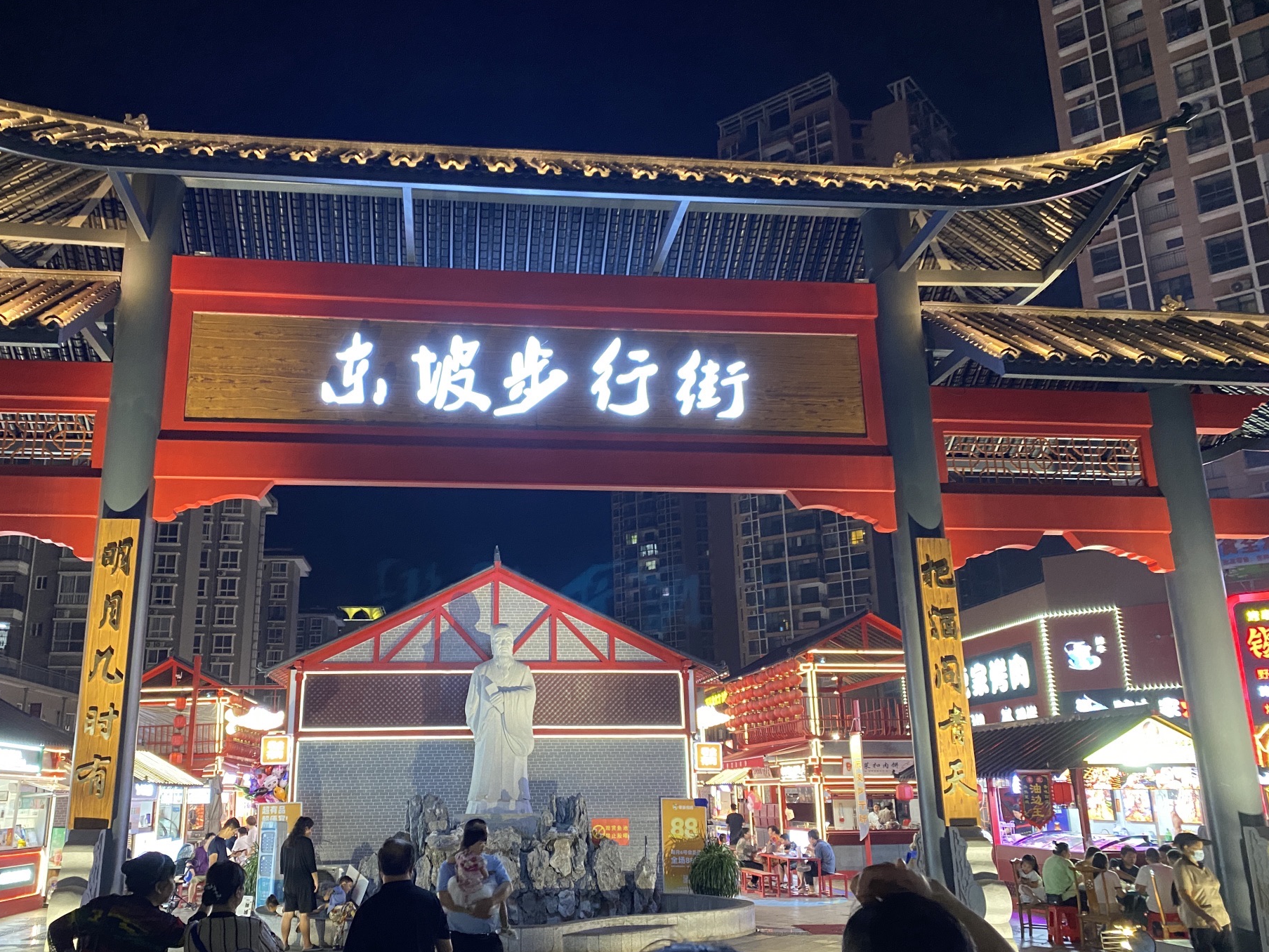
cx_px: 565
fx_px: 1063
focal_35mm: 29
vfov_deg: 48.2
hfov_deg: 61.5
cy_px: 500
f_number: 1.8
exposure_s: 1/50
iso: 500
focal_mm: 4.25
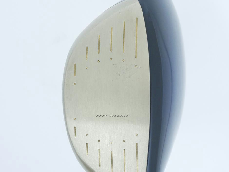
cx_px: 113
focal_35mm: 68
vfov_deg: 21.6
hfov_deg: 28.5
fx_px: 450
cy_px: 94
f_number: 4.5
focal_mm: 25
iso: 1600
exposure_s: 1/80
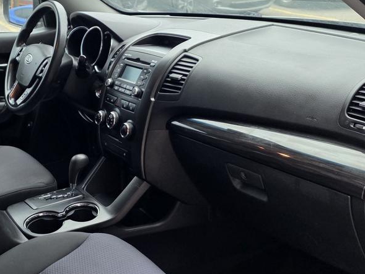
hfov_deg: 37.7
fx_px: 527
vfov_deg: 29.0
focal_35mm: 50
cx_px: 118
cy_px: 173
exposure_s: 1/120
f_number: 1.7
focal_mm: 6.25
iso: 500
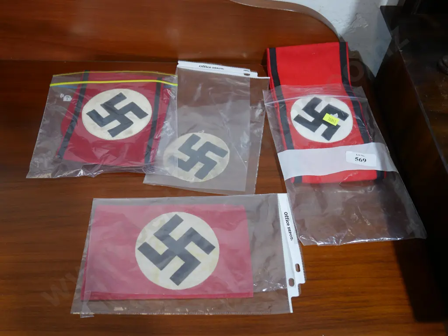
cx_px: 224
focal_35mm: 34
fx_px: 440
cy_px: 168
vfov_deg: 41.8
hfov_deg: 53.9
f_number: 4
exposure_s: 1/60
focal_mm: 17
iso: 500
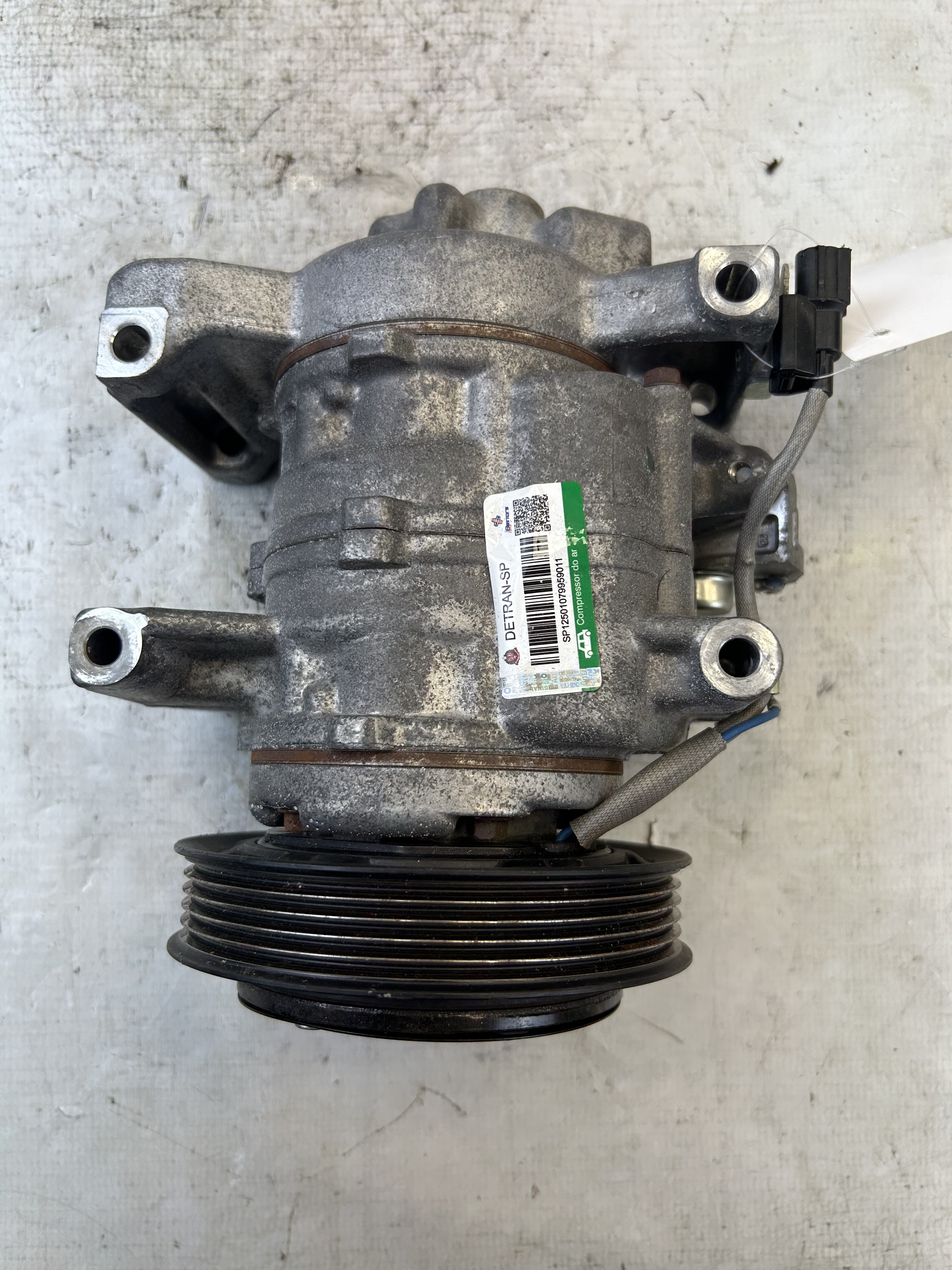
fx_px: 953
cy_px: 635
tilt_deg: -86.7
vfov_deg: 67.3
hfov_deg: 53.1
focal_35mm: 26
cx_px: 476
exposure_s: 1/216
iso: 40
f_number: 1.5
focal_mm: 5.7
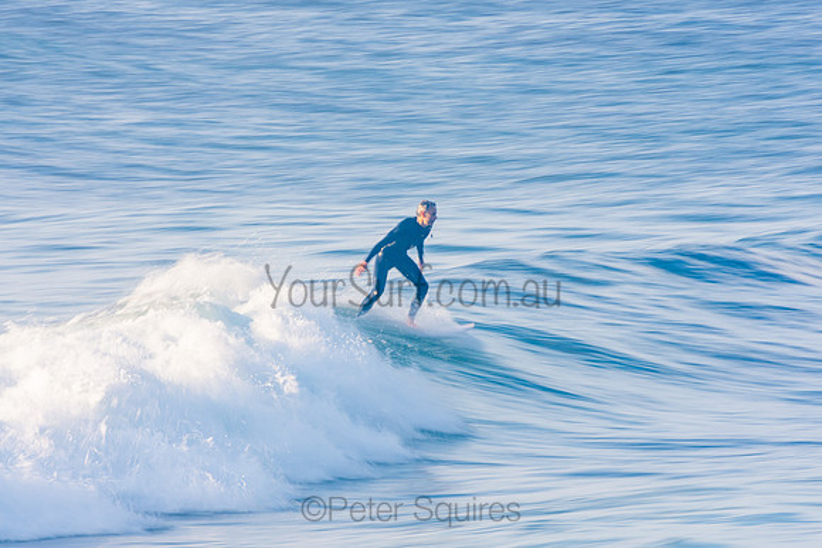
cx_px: 411
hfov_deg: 3.3
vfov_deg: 2.2
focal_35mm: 621
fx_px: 14190
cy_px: 274
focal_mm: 400
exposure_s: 1/25
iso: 100
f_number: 22
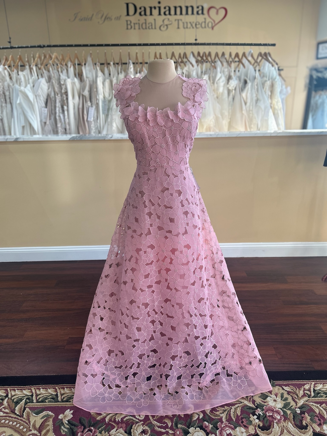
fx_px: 327
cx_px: 164
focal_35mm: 26
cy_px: 218
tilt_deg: -18.6
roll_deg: +0.8
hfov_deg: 53.1
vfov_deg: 67.3
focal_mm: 5.7
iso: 40
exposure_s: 1/217
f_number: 1.5
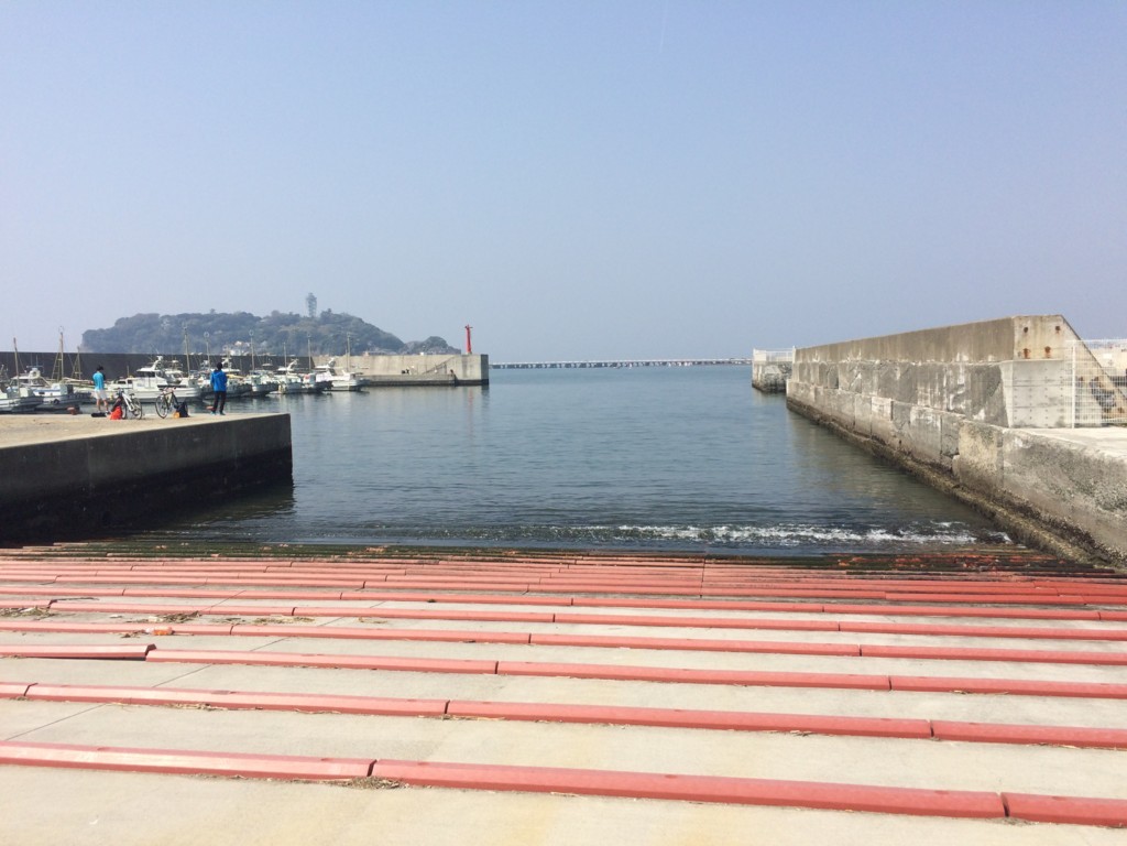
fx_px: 944
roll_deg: +0.9
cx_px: 564
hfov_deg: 61.7
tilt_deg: -6.4
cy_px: 423
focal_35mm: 29
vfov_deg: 48.2
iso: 32
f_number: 2.2
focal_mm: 4.15
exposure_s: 1/3165
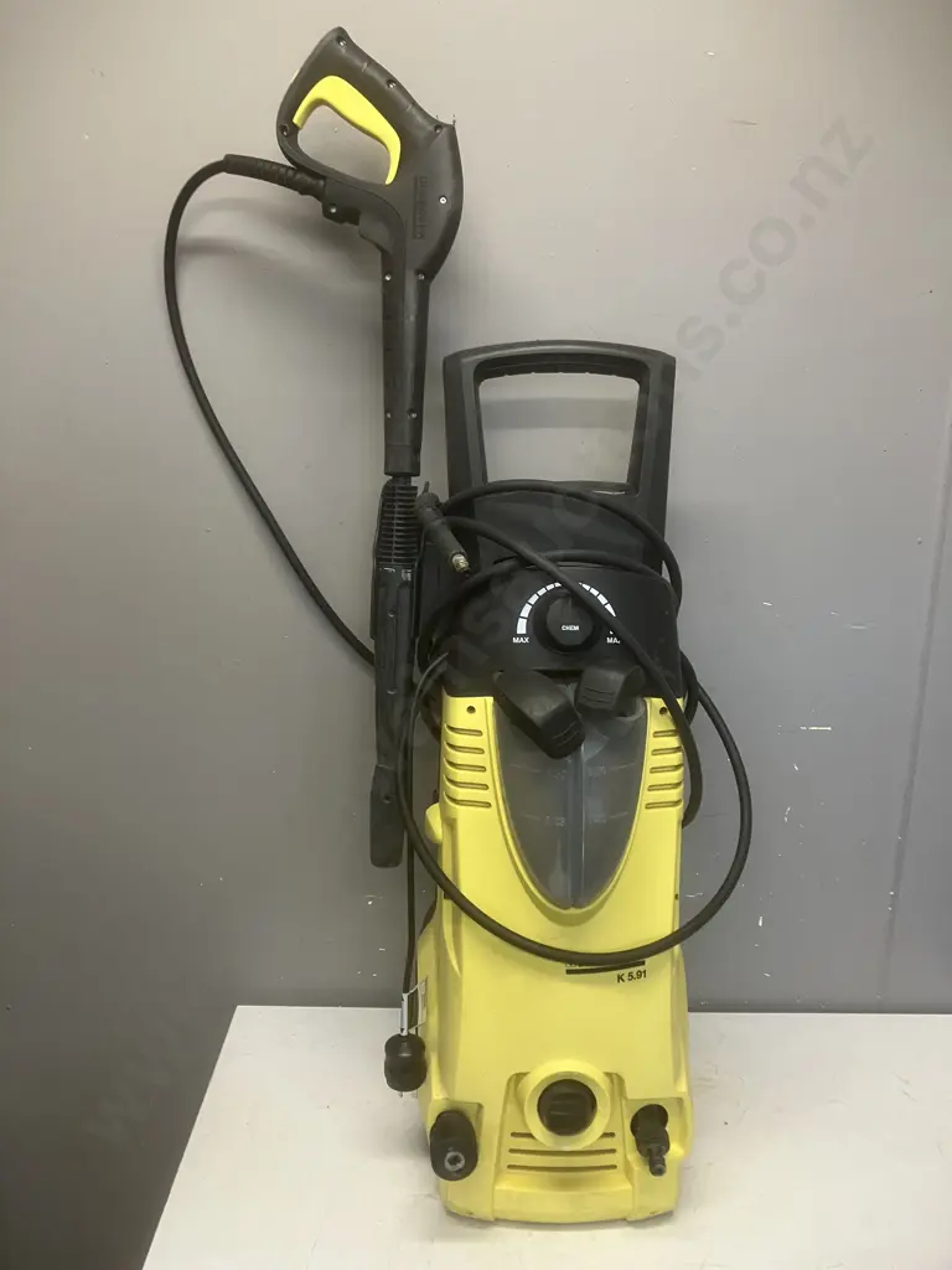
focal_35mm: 28
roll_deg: -1.7
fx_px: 1027
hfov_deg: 49.7
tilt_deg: -9.7
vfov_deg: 63.4
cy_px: 635
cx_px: 476
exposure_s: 1/50
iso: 64
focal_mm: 3.99
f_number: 1.8
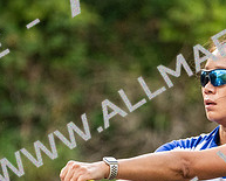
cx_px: 131
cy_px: 188
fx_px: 11321
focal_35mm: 1690
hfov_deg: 1.1
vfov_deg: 0.9
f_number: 4.5
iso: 1400
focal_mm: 400
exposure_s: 1/2500
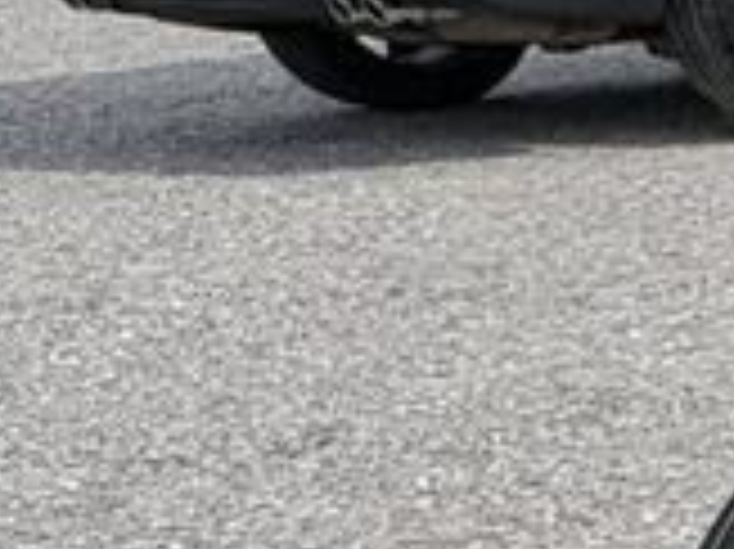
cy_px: 860
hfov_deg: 8.0
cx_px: 2533
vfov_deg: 7.4
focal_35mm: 196
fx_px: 4153
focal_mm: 5.43
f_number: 1.89
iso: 39
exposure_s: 1/2028
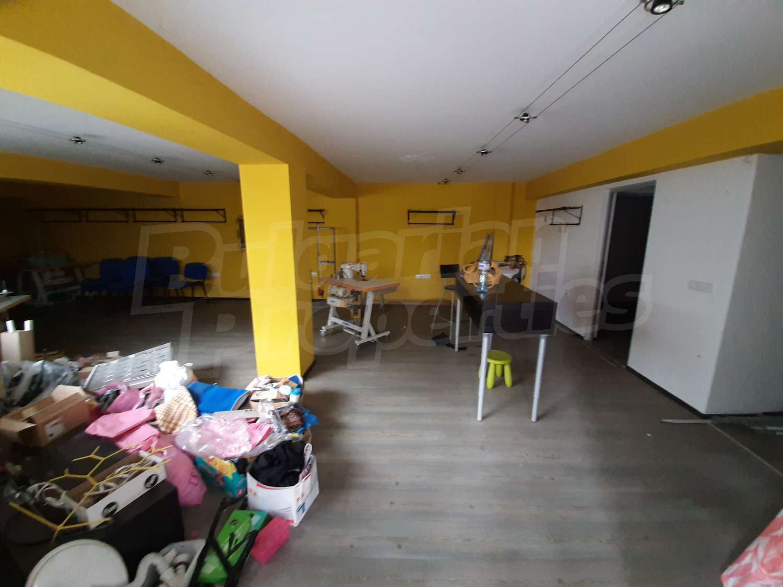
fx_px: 294
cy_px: 294
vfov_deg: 89.9
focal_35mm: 13
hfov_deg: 106.2
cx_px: 392
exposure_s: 1/33
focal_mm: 1.42
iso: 200
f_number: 2.2
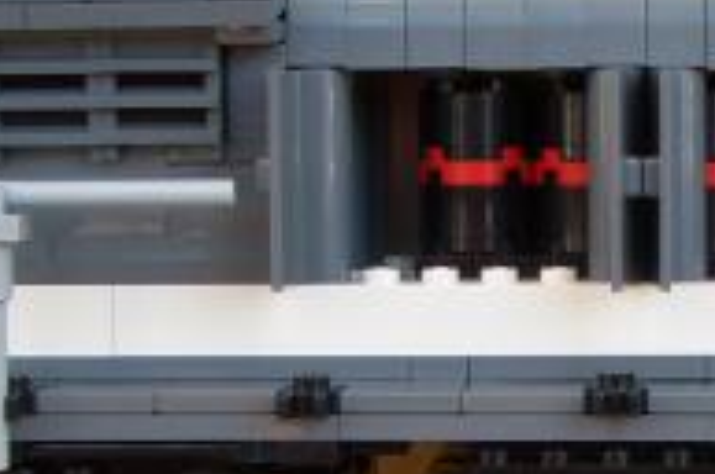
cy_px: 430
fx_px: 2399
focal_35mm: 121
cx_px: 745
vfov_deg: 11.2
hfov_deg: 16.5
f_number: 2.6
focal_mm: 5.8
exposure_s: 1/80
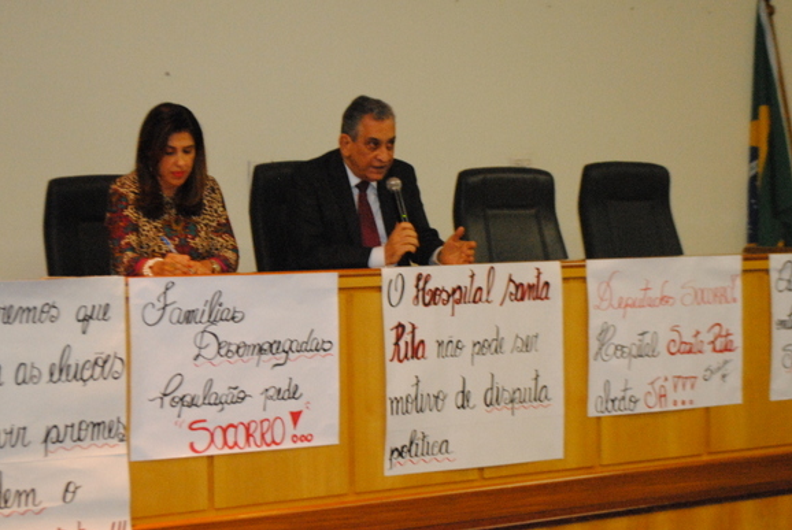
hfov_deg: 24.4
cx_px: 389
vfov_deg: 16.5
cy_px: 268
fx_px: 1828
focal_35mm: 83
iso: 1600
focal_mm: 40
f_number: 5.3
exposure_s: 1/30
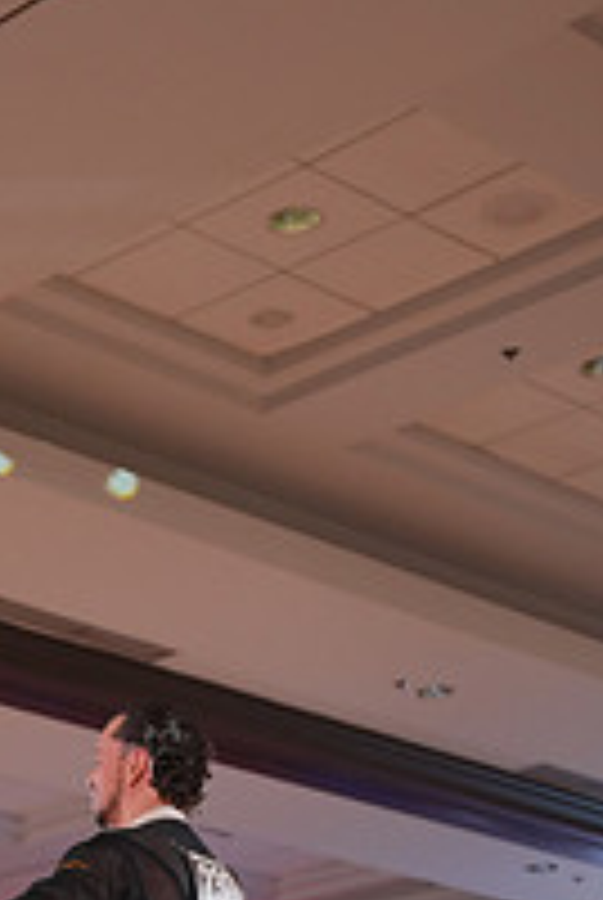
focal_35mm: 110
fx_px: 2754
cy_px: 1066
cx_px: -214
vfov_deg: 17.7
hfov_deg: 12.1
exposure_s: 1/400
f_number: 2.8
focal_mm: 38
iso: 1000
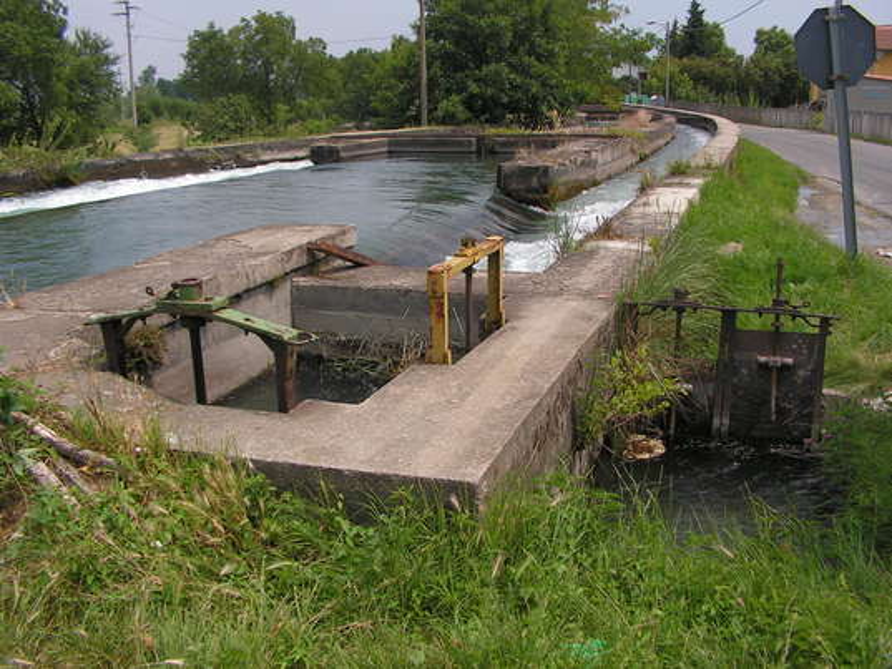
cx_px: 446
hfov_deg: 51.3
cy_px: 334
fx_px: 928
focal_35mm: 36
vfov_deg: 39.7
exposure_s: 1/800
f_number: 3.2
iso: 64
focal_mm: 6
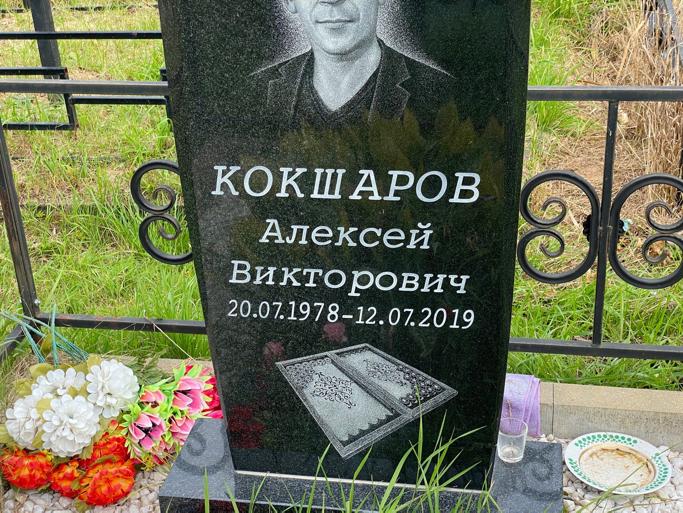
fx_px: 1026
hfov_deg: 36.8
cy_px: 256
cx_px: 342
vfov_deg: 28.0
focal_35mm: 52
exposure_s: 1/444
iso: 20
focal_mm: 6
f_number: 2
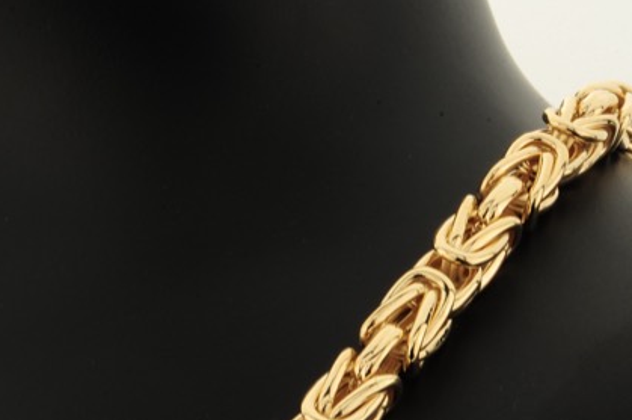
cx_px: 196
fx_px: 3015
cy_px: 308
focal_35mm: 172
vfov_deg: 7.9
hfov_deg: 11.9
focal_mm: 60
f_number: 36
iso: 160
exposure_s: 1/100
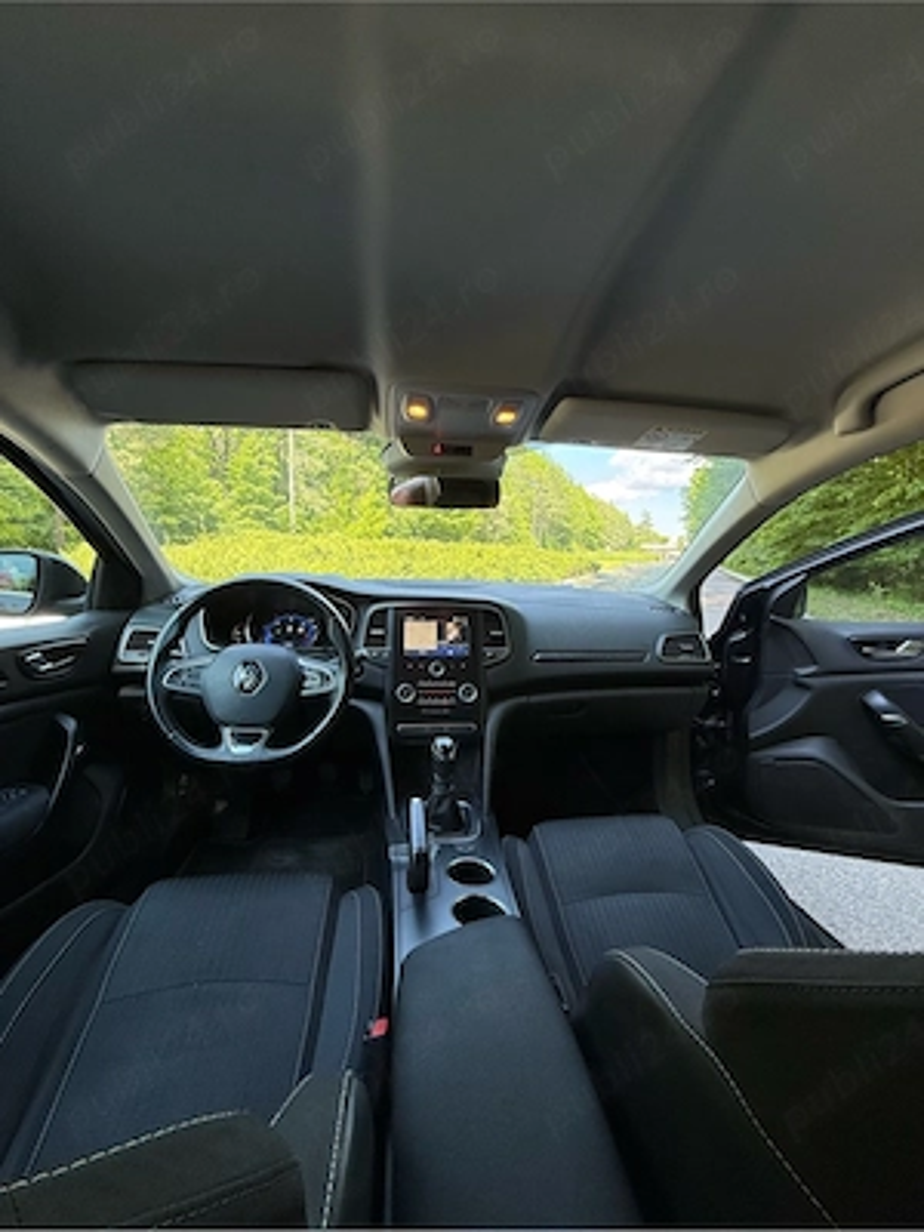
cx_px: 462
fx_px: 498
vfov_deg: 102.1
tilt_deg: -7.4
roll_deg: -0.7
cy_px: 616
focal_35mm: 14
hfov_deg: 85.7
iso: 64
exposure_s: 1/99
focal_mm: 2.22
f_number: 2.2
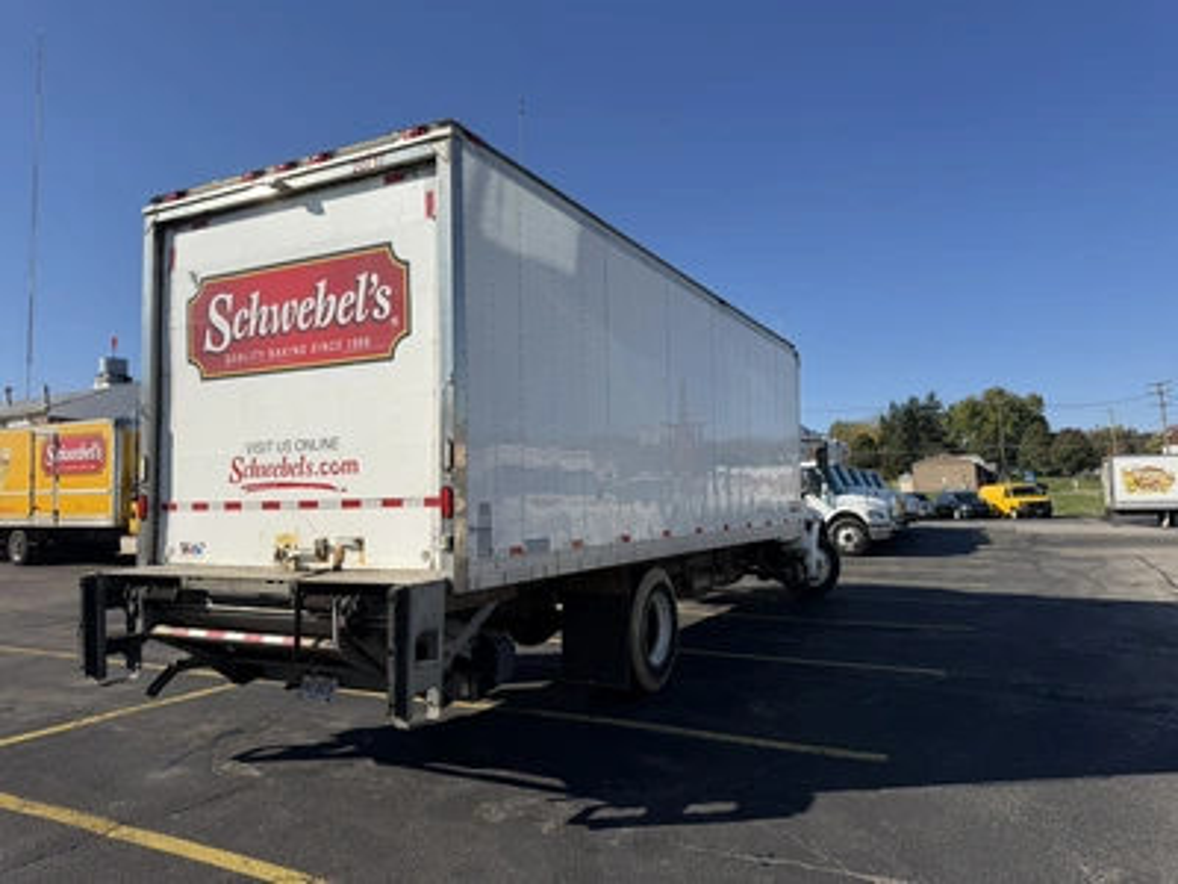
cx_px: 589
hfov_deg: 71.6
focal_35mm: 24
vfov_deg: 56.8
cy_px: 442
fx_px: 817
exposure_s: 1/5714
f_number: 1.78
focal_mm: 6.76
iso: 80
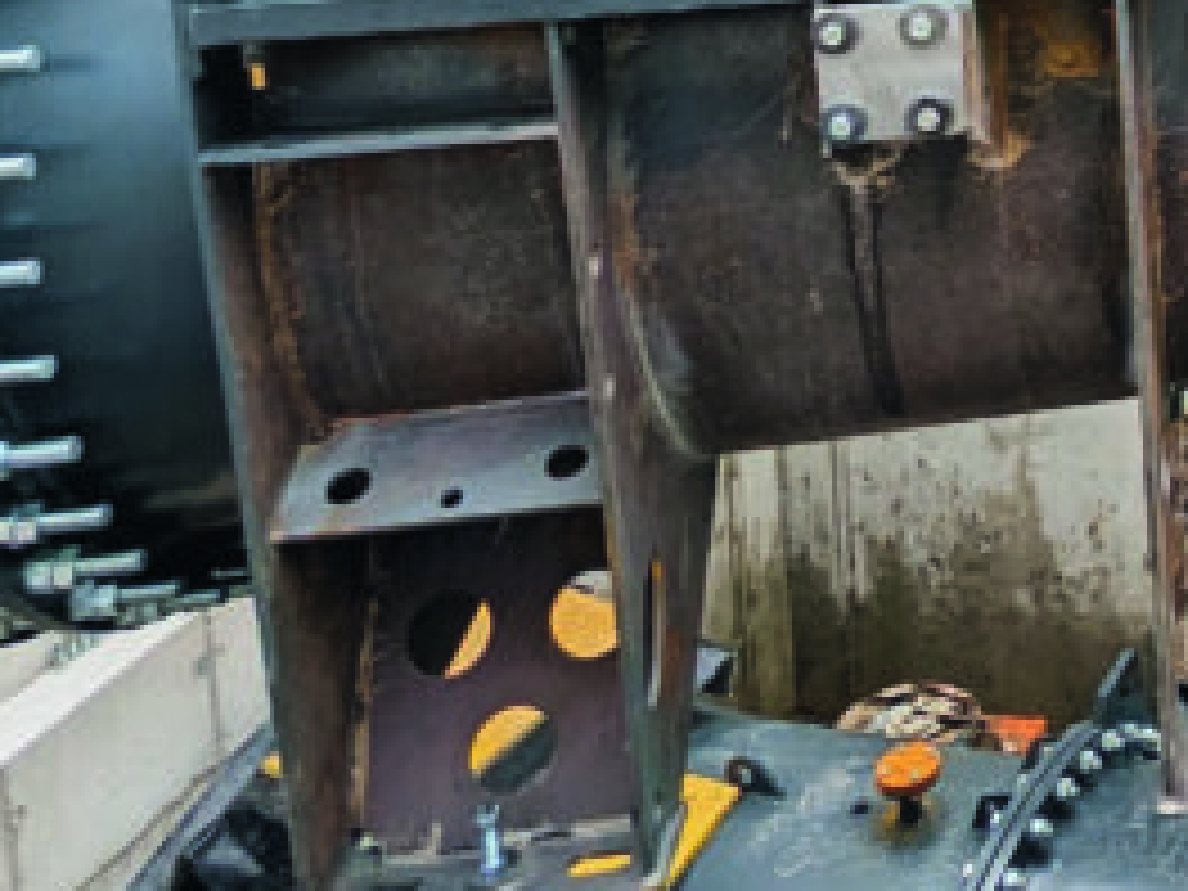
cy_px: -454
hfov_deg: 25.3
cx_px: 1674
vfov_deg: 20.2
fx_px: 2128
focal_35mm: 62
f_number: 2.2
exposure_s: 1/484
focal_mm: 2.35
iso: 39
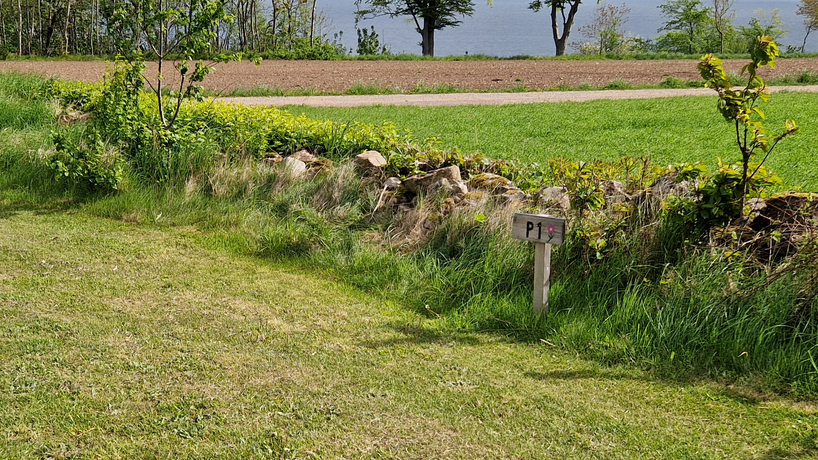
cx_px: 283
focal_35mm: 51
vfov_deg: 23.2
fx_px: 1106
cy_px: 359
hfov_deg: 40.2
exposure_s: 1/2344
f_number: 1.8
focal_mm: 5.4
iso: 50
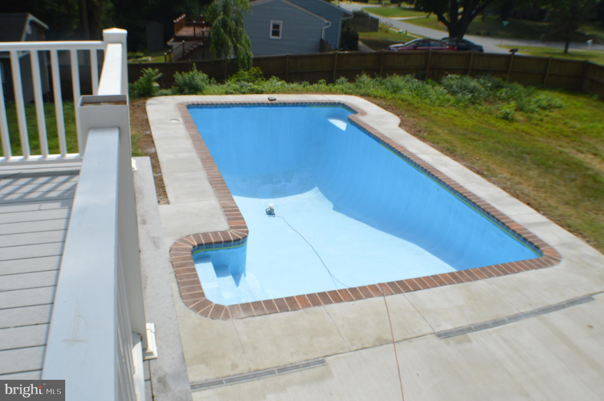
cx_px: 302
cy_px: 200
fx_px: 603
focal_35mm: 36
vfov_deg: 36.8
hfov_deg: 53.2
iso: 100
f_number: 8
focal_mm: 24
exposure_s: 1/250
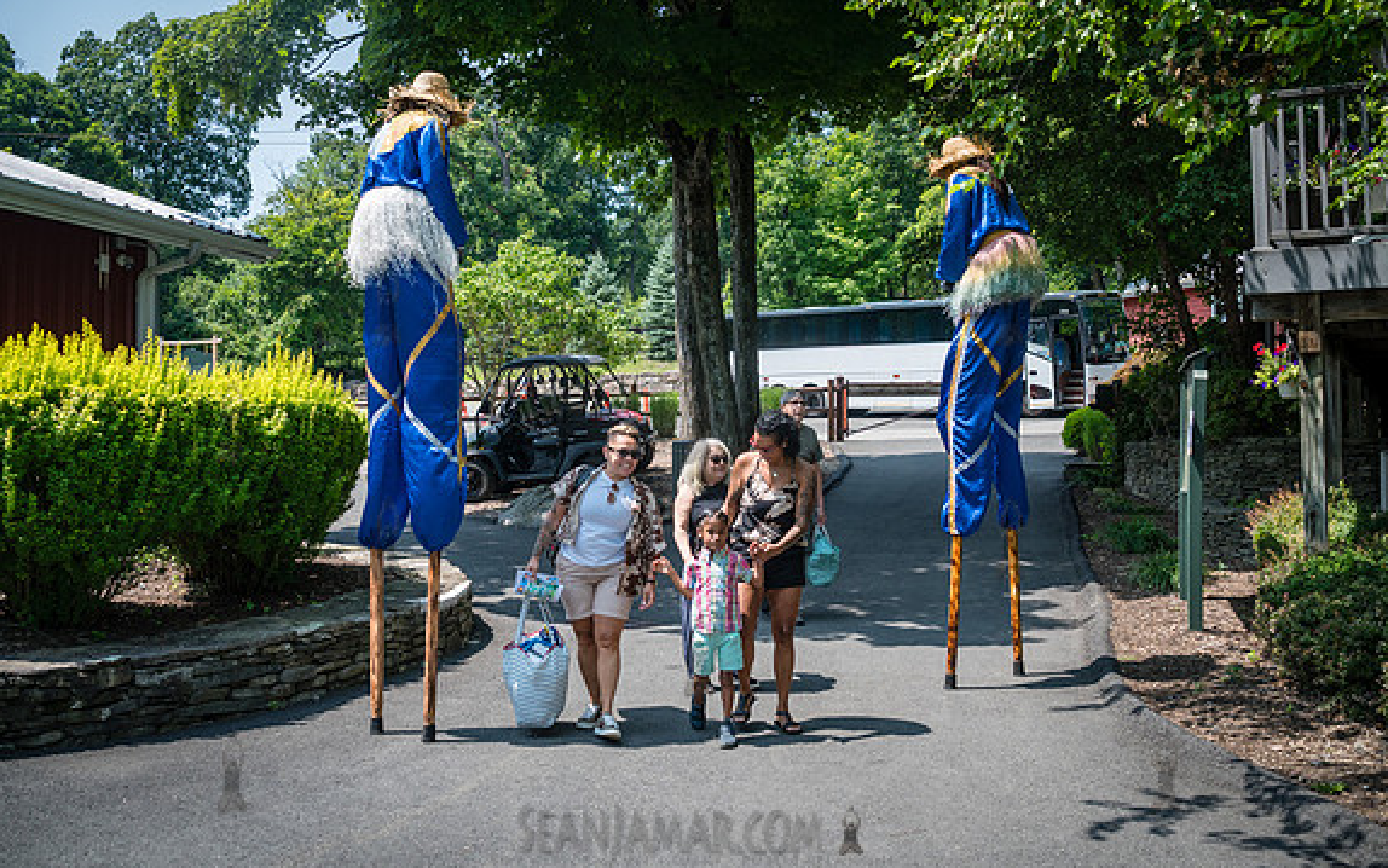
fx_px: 1362
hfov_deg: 54.0
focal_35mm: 36
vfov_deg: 35.3
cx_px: 696
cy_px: 421
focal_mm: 35
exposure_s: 1/2000
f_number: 3.5
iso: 400
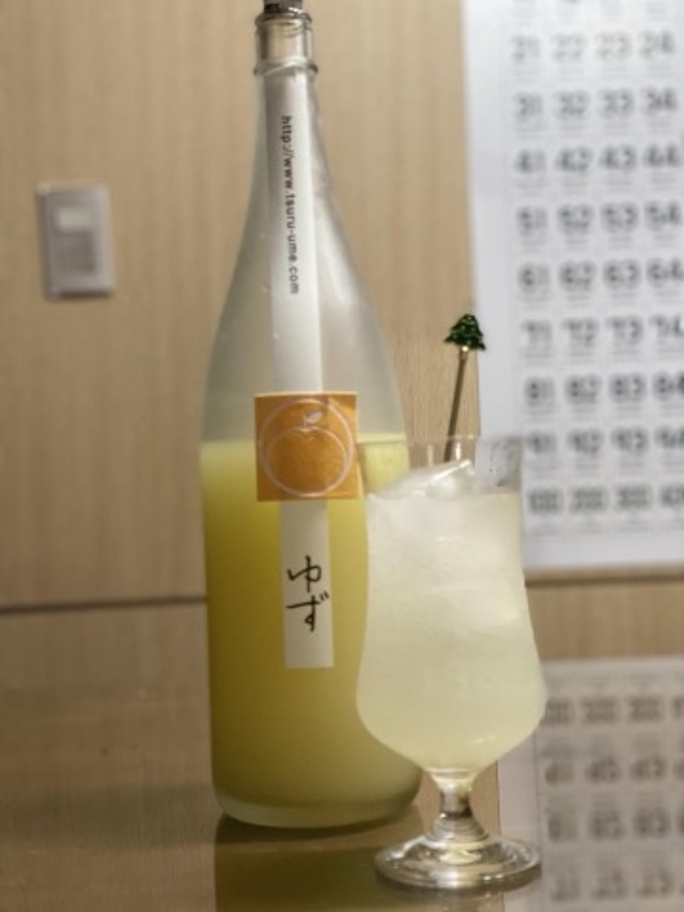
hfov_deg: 28.0
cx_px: 342
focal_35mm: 52
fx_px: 1370
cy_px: 456
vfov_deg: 36.8
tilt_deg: +1.8
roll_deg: +2.2
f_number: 2
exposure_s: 1/60
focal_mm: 6
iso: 160
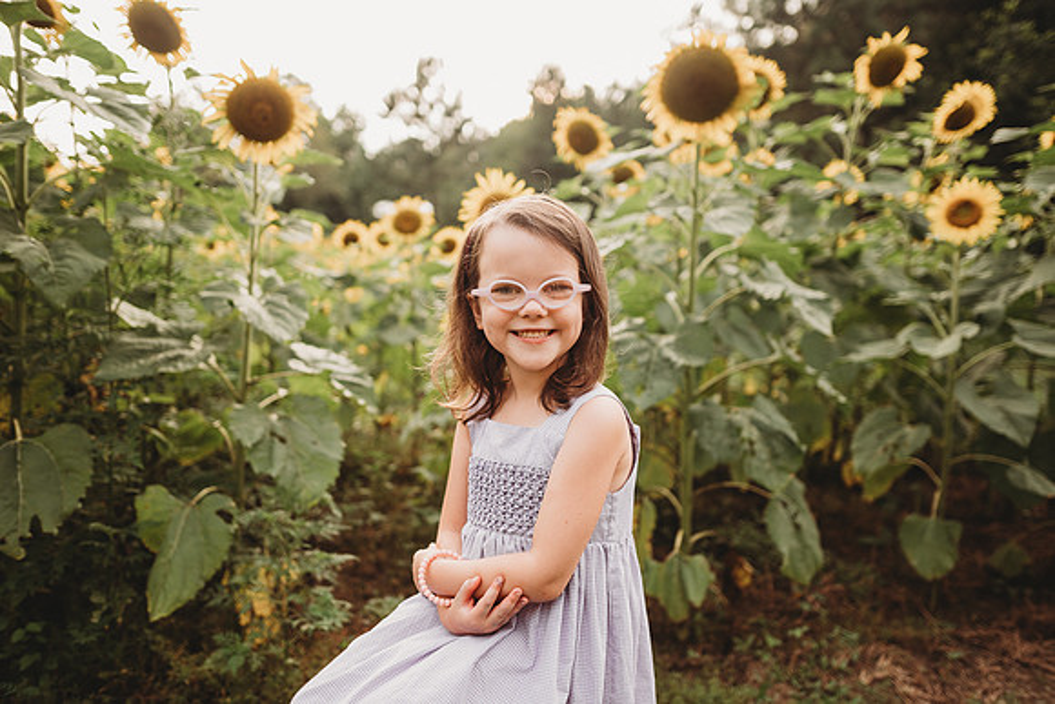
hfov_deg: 73.7
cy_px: 352
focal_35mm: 24
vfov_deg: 53.2
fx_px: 703
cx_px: 528
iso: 125
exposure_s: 1/320
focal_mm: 24
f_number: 2.2
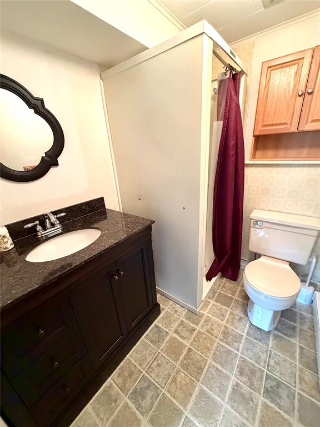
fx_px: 173
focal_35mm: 14
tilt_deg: -21.1
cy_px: 214
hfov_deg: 85.7
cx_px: 160
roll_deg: +2.5
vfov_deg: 102.1
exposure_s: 1/60
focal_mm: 2.22
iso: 800
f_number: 2.2
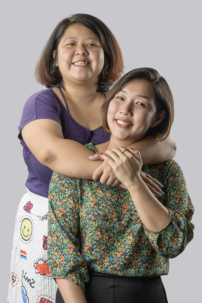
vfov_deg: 23.9
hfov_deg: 16.1
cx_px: 101
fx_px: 715
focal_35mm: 85
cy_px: 152
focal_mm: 85
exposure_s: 1/200
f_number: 9
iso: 160
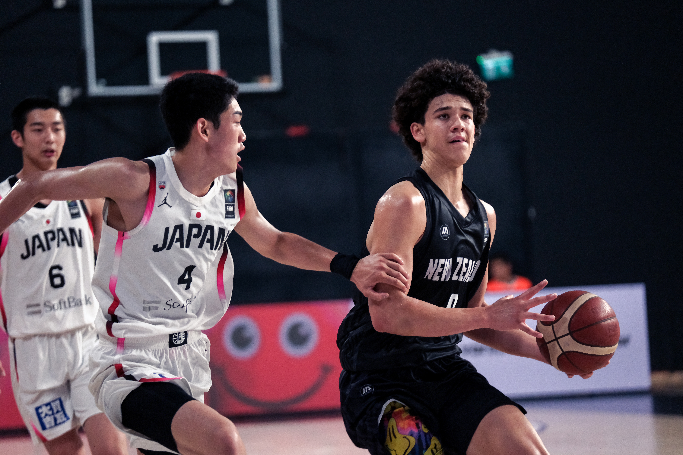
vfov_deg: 6.5
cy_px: 228
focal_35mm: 210
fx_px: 3984
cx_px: 342
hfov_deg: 9.8
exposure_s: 1/2000
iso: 2500
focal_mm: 140
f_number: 2.8
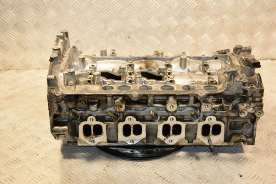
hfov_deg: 37.9
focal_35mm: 52
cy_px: 92
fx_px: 402
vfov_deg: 25.7
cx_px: 138
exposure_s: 1/160
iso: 800
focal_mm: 35
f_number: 5
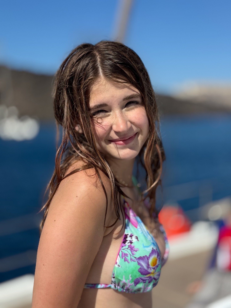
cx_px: 116
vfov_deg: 39.7
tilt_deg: -4.6
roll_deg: +1.8
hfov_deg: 30.3
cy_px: 154
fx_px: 427
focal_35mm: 48
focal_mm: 6.76
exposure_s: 1/7092
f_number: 1.78
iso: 64
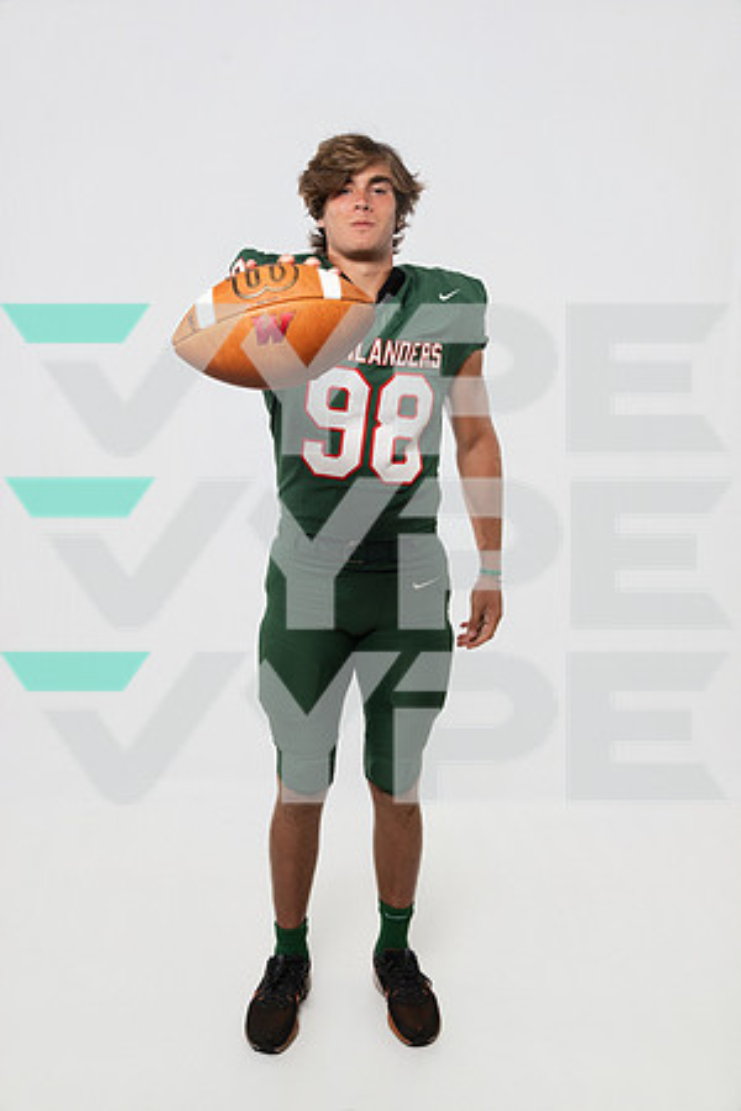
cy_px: 556
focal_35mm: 34
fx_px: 1062
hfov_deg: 38.5
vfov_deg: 55.2
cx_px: 370
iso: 500
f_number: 8
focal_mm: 34.4
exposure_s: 1/160
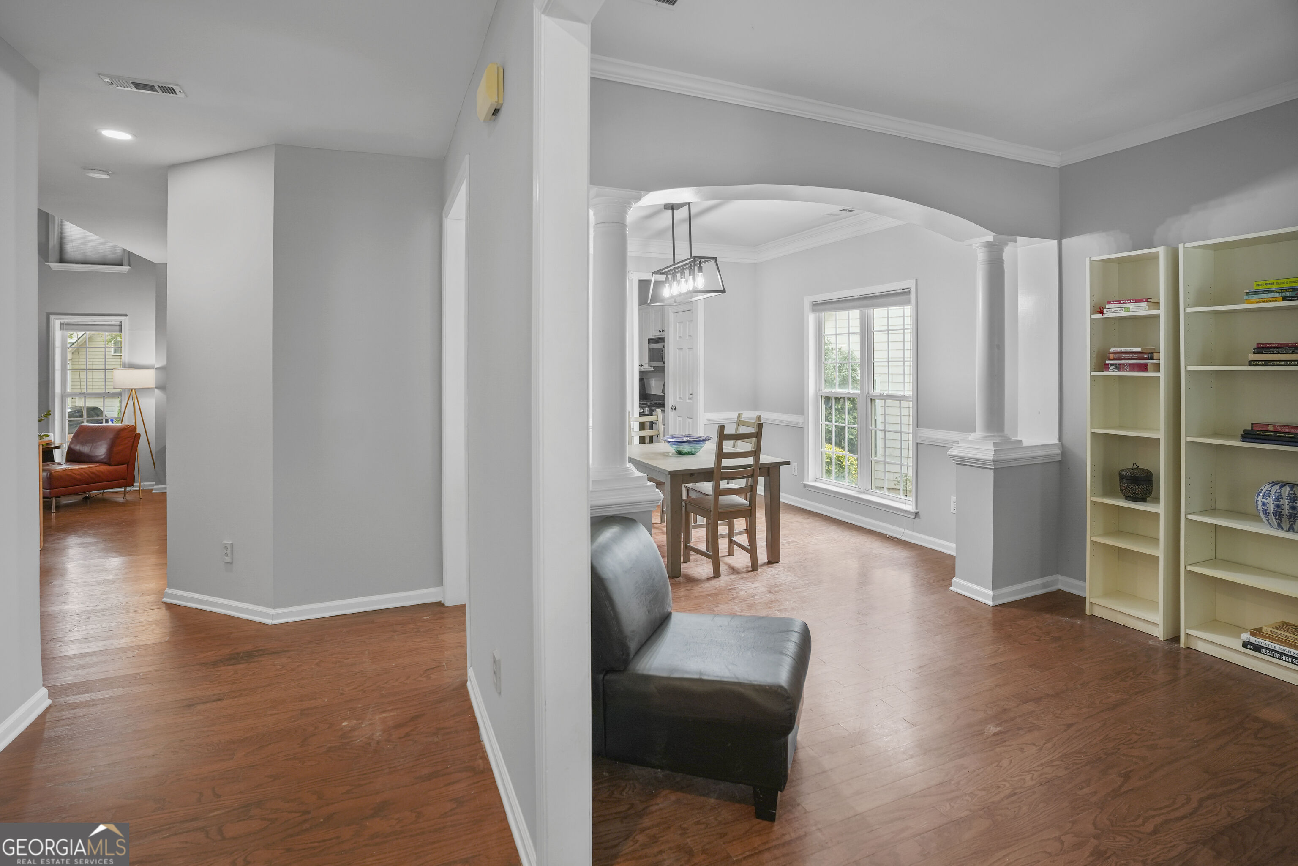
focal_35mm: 17
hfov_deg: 93.3
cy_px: 433
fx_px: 613
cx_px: 649
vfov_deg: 70.4
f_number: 3.2
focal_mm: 17
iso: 200
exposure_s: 1/125
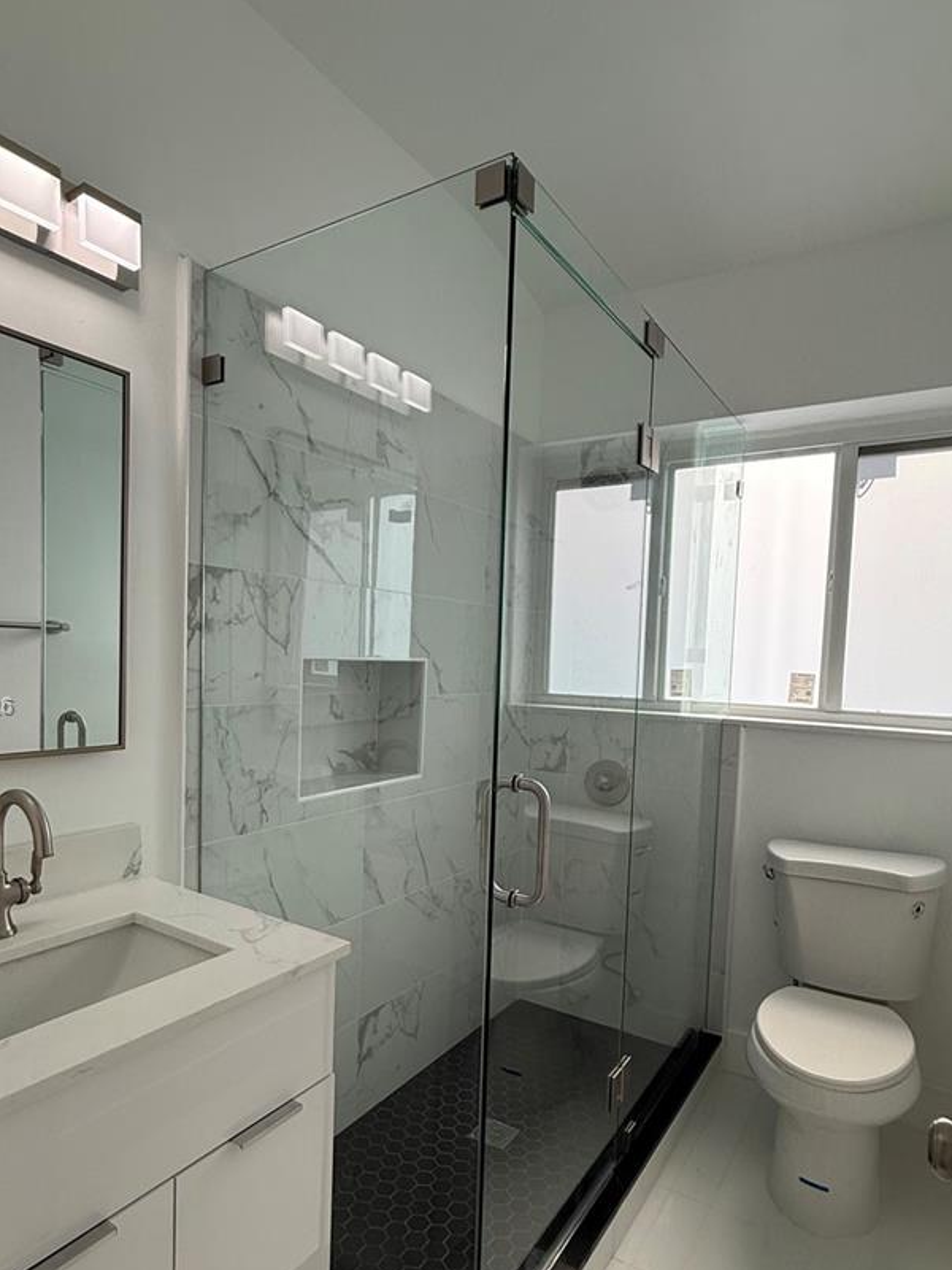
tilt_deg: -4.0
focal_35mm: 21
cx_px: 433
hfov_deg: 63.3
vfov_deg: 78.7
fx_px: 770
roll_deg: -1.6
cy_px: 708
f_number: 2.2
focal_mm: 2.22
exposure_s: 1/448
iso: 64
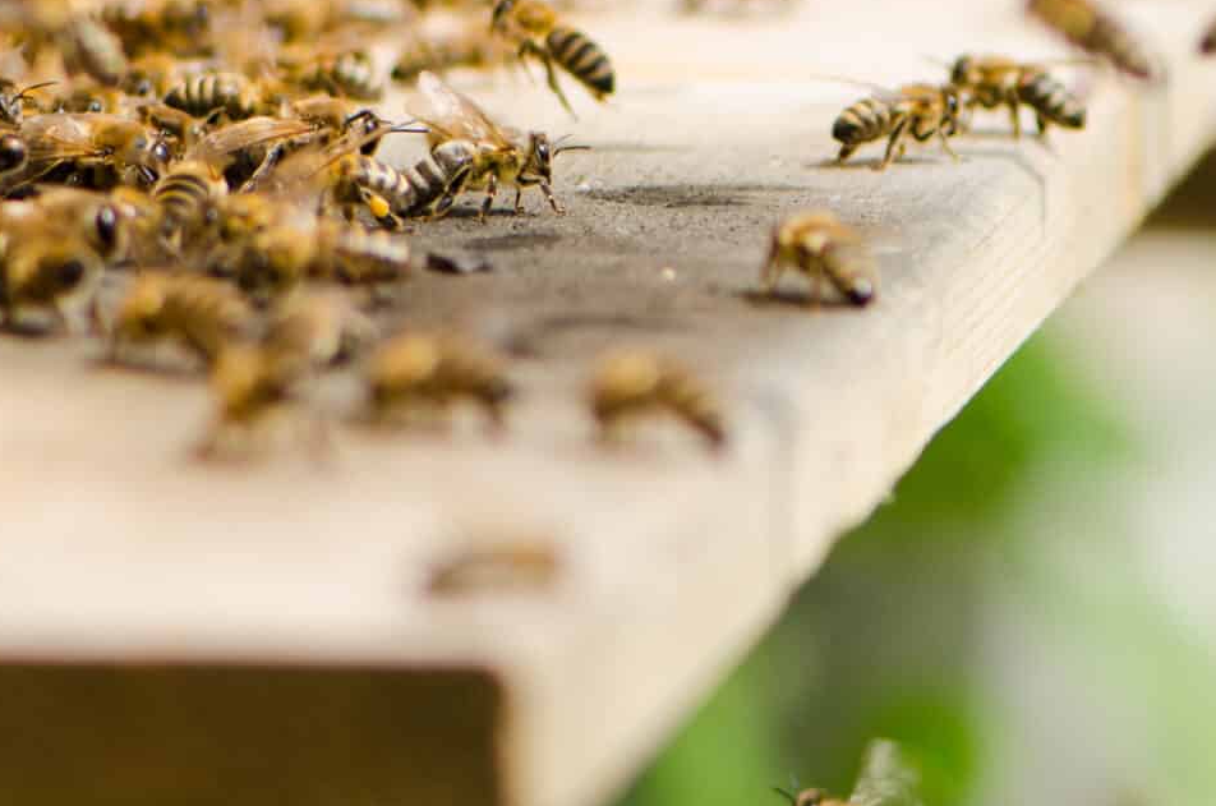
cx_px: 881
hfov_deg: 4.9
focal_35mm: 423
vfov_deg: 3.2
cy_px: -9
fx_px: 14273
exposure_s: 1/640
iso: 100
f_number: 4.5
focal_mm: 105
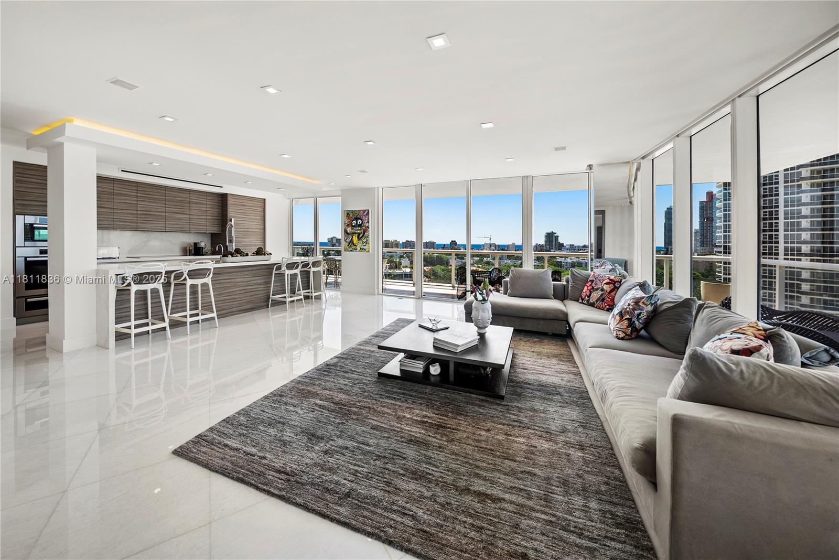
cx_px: 420
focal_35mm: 12
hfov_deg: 112.6
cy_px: 280
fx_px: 280
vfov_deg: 90.1
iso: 100
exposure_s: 1/15
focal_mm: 12
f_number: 8
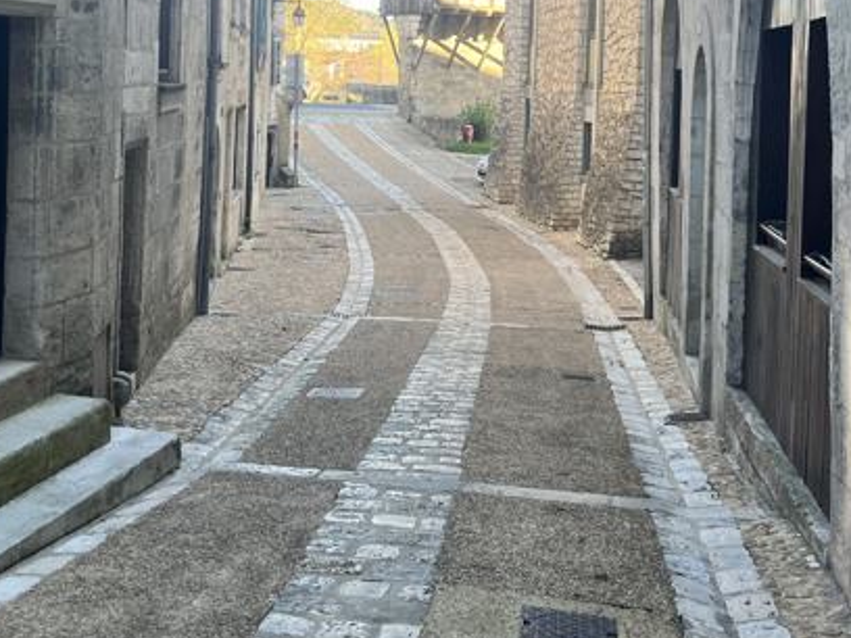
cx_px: 373
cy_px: 92
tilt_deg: -1.3
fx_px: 1254
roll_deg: -2.2
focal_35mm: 51
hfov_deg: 37.4
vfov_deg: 27.7
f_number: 1.6
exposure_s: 1/158
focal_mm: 5.1
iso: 40
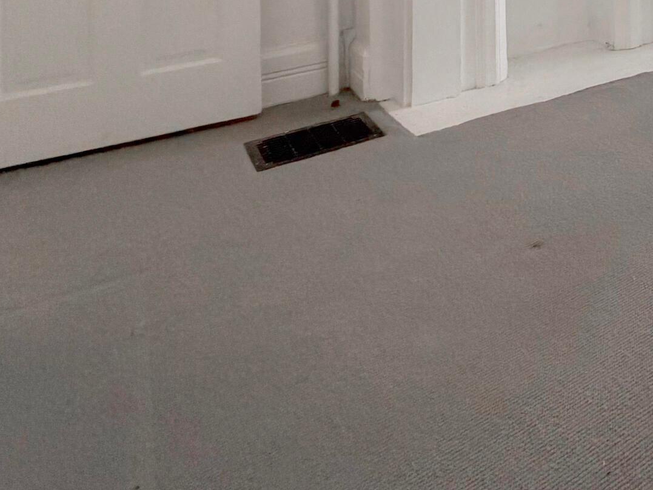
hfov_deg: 37.1
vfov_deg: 28.4
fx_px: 736
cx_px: 774
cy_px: -186
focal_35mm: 39
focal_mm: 2.22
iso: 160
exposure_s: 1/60
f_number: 2.2
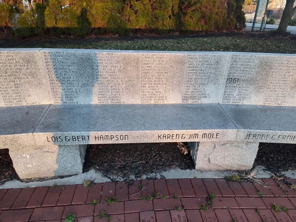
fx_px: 197
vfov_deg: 58.9
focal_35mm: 23
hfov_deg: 73.9
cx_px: 148
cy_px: 111
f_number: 1.8
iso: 234
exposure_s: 1/120
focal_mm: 5.56
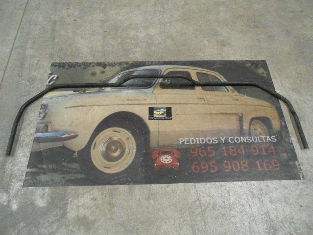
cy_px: 118
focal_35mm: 26
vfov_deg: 53.1
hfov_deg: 67.3
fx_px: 235
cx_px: 156
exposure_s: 1/20
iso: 400
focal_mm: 4.6
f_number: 3.5
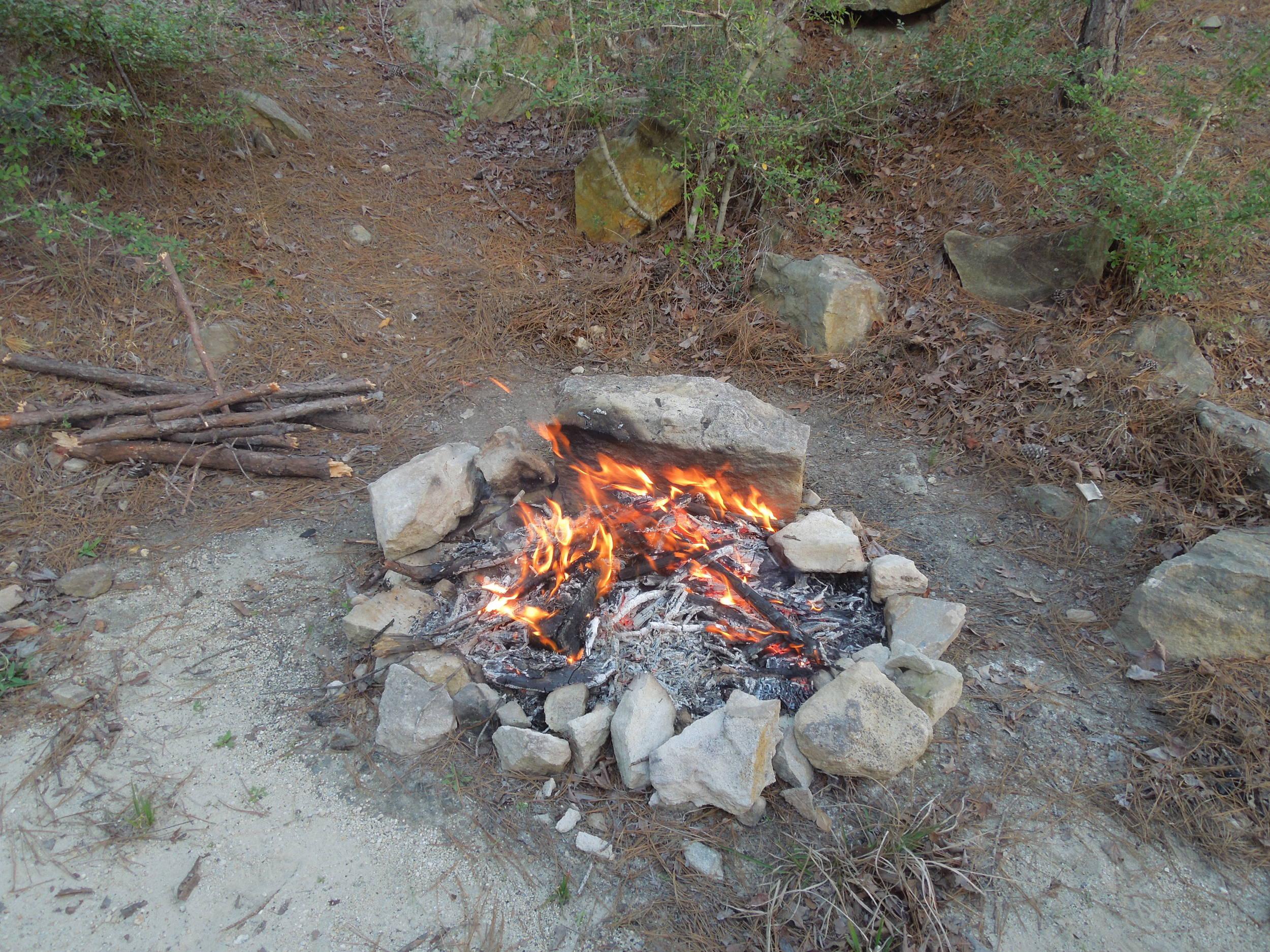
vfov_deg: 54.9
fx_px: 917
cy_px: 476
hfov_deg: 69.4
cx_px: 635
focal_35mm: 25
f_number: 3.3
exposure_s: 1/50
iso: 100
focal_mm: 4.5
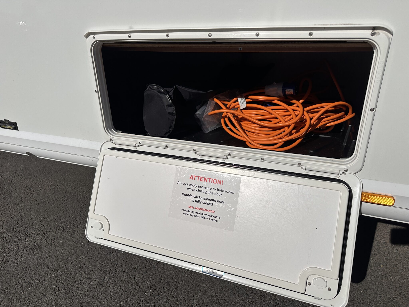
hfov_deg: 71.6
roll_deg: +0.6
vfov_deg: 56.8
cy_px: 154
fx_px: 284
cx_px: 204
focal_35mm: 24
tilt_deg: -22.7
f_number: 1.78
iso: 64
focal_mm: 6.86
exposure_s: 1/18519
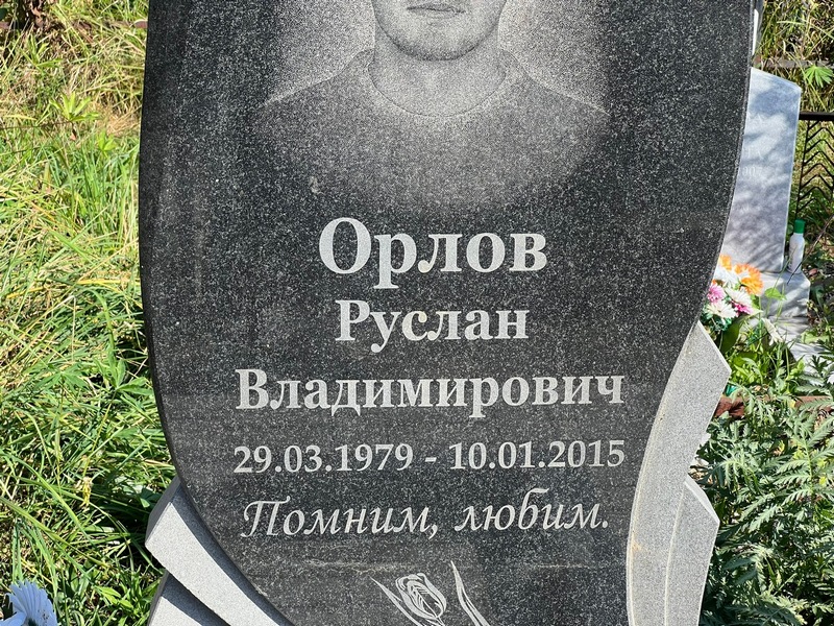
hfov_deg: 25.3
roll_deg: -0.8
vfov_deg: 19.1
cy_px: 313
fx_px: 1855
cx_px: 417
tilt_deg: -16.2
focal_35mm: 77
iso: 32
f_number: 2.8
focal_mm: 9
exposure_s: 1/281
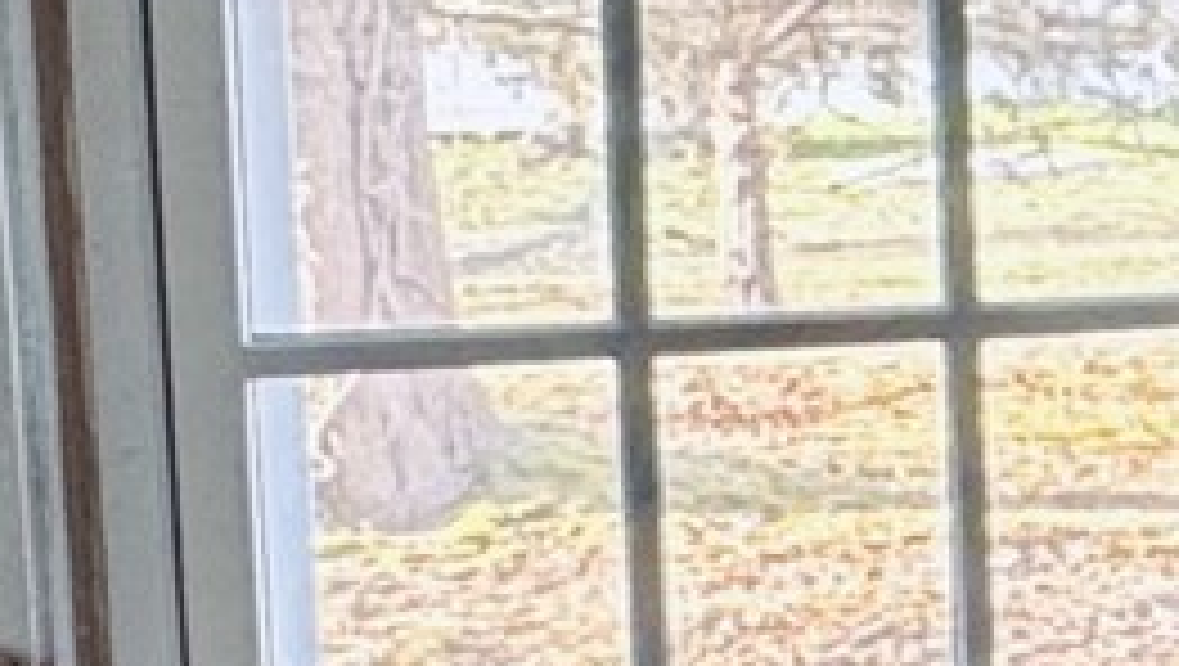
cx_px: 2664
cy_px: 266
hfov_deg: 13.8
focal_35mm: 119
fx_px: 3724
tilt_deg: -3.5
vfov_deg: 10.2
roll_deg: +1.1
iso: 250
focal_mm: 2.22
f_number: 2.2
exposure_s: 1/60
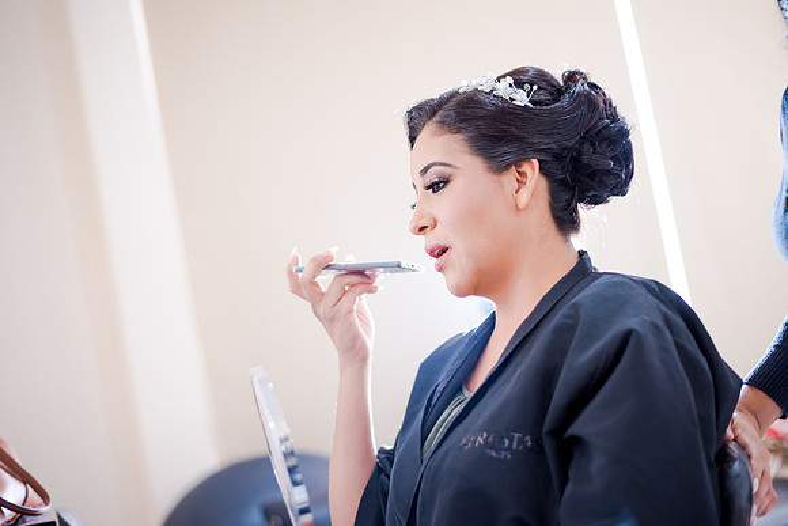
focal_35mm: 50
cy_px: 263
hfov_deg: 39.6
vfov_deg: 27.0
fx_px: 1095
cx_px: 394
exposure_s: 1/160
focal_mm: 50
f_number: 1.8
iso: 640
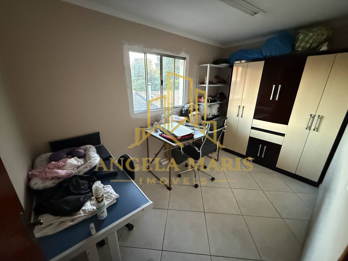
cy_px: 130
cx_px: 174
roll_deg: -1.4
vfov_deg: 85.7
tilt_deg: -17.5
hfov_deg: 102.1
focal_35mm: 14
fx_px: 141
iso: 1000
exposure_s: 1/60
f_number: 2.2
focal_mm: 2.22
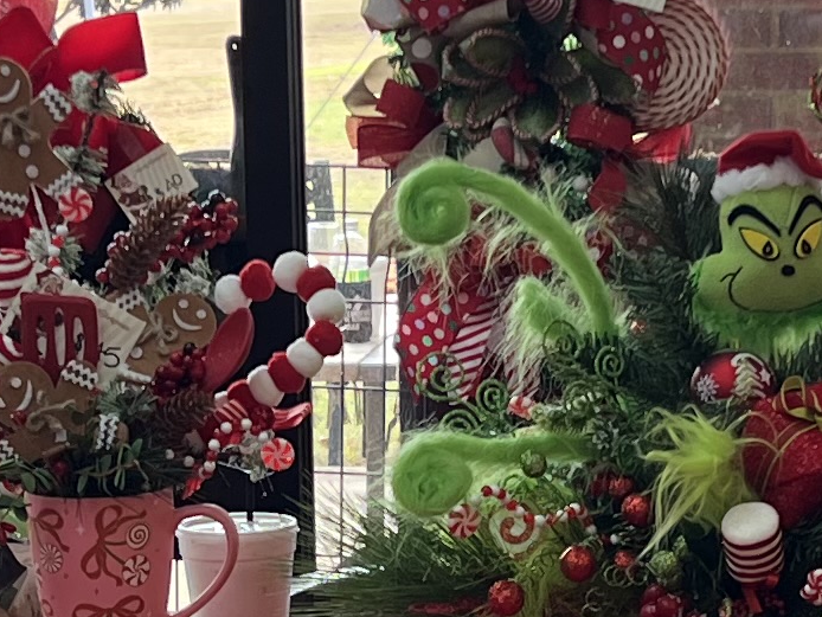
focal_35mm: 151
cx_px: 362
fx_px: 3587
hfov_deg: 13.1
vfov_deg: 9.8
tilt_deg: -9.5
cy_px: 486
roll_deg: +1.7
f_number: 1.5
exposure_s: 1/120
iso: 40
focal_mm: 5.7
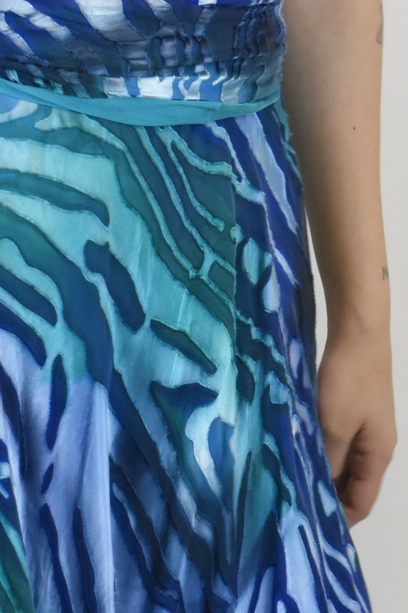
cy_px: 208
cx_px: 108
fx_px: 2772
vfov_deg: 12.6
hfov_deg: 8.4
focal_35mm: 163
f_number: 18
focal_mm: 40
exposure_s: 1/30
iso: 1600
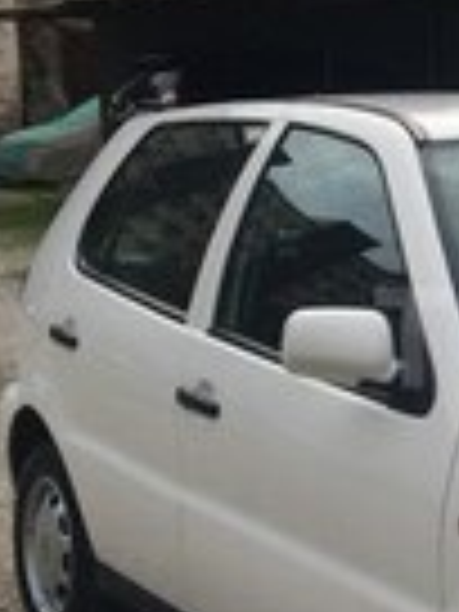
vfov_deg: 18.5
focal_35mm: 106
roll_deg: +1.0
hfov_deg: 13.1
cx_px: 720
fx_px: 1874
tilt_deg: -8.5
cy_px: 338
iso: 32
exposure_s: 1/1282
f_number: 2.2
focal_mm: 4.15
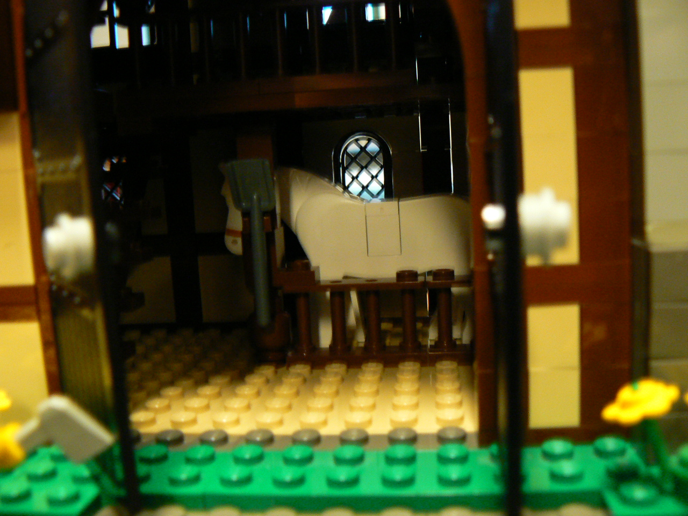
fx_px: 716
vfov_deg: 39.7
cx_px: 344
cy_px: 258
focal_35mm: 36
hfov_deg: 51.4
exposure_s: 1/8
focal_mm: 6
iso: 200
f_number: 2.8
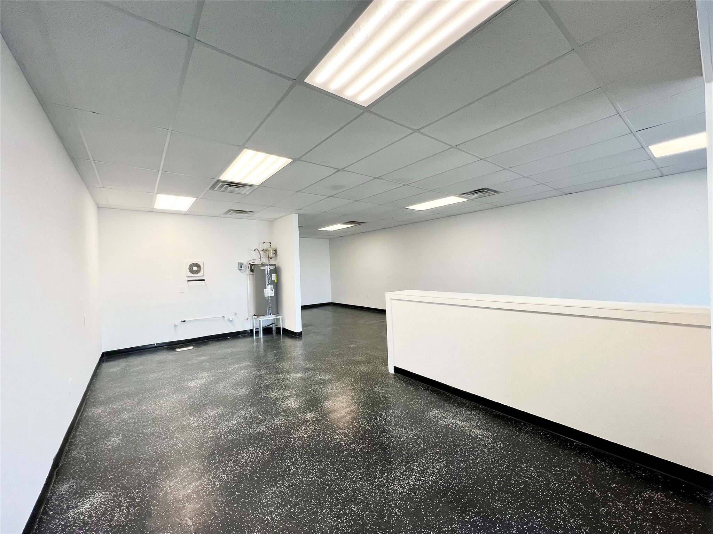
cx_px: 356
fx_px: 268
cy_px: 267
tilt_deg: +0.1
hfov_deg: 106.2
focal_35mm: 13
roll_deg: +1.9
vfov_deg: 89.9
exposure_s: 1/120
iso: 64
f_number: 1.8
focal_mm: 1.57
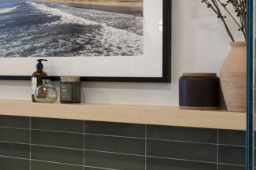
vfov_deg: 17.5
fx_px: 554
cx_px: 20
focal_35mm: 78
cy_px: 76
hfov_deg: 25.1
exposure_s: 1/4
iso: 250
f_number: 10
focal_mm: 22
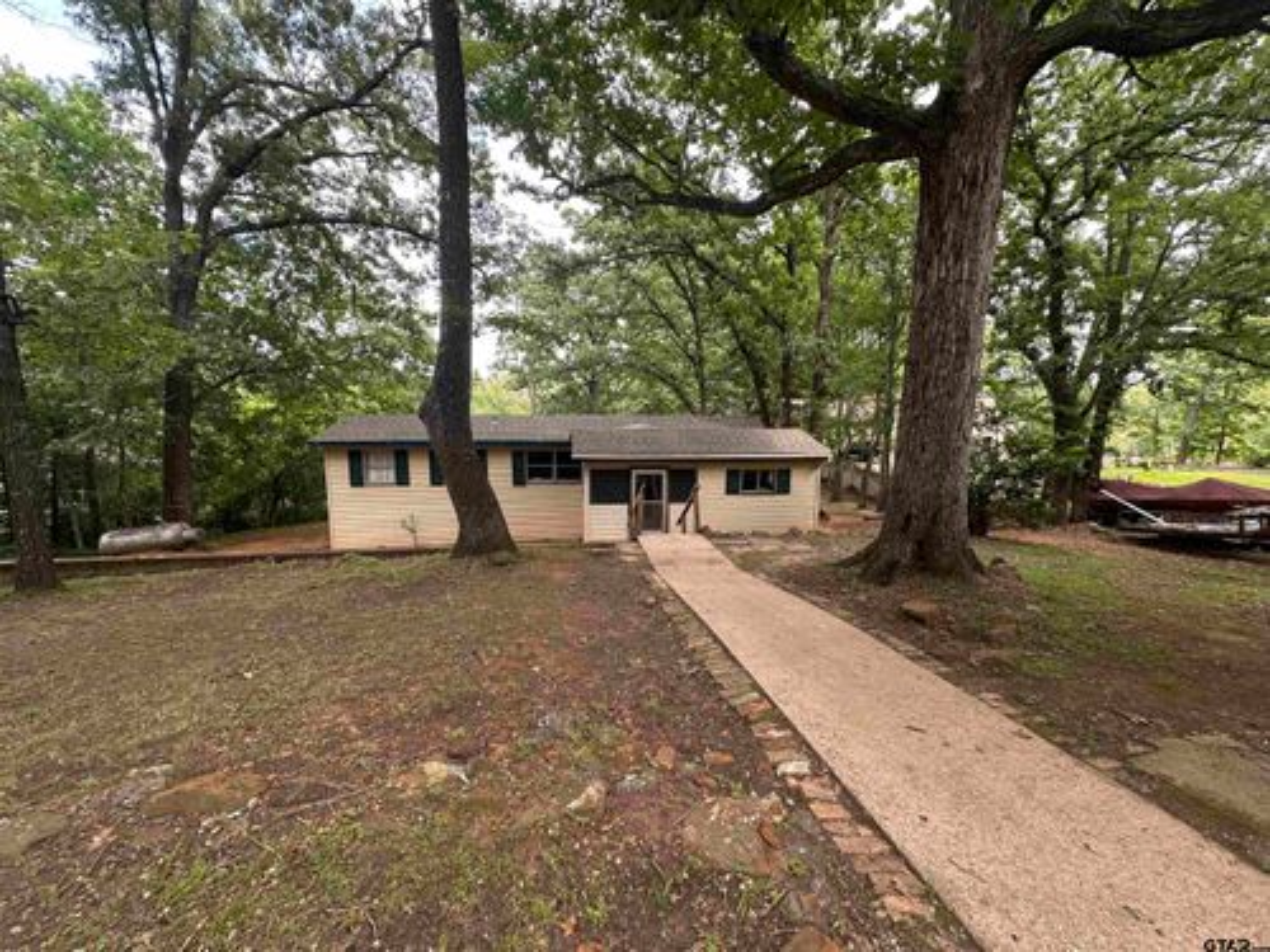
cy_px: 476
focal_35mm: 14
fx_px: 514
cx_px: 635
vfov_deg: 85.7
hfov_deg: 102.1
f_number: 2.2
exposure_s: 1/119
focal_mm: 2.22
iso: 40
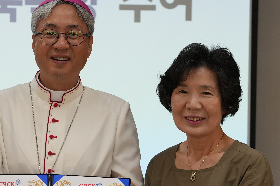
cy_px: 112
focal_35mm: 118
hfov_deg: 17.1
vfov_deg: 11.6
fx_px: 918
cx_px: 39
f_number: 5
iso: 1000
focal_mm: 45
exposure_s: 1/160
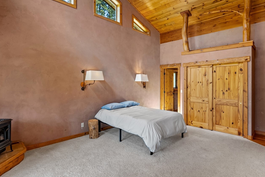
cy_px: 79
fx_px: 140
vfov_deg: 64.4
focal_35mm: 19
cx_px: 135
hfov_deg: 86.9
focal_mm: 14
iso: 400
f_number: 6.3
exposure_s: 1/6
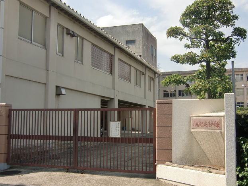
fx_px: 294
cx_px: 121
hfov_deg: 45.8
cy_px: 95
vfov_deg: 35.1
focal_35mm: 41
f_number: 3.8
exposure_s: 1/640
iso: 64
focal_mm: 7.1
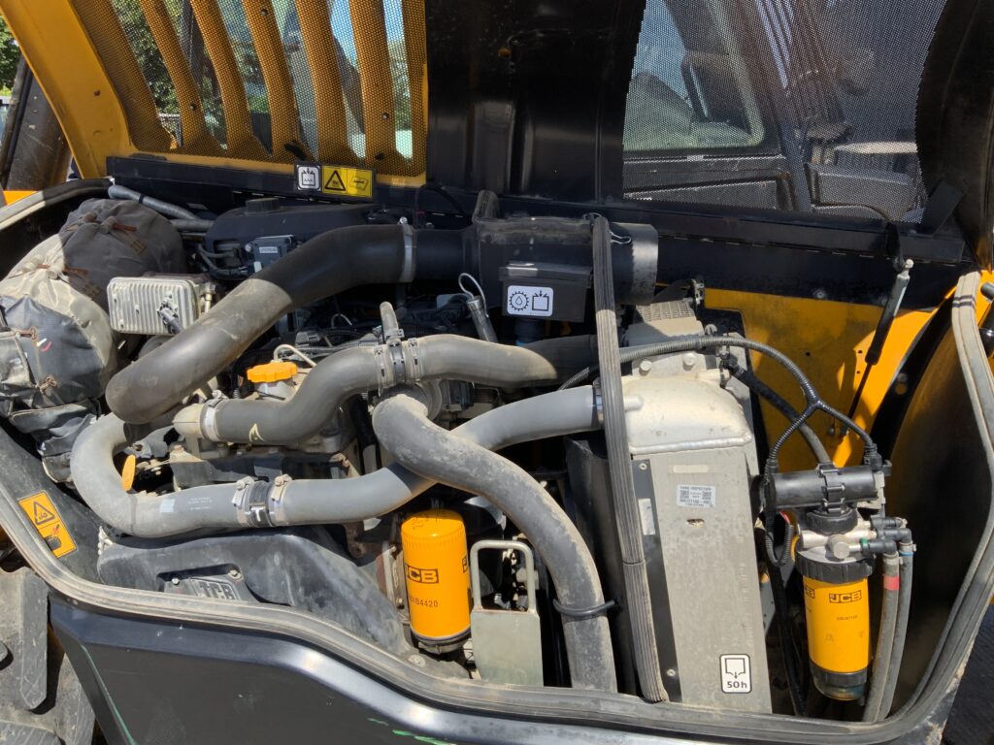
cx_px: 497
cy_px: 372
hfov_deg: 61.7
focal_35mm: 29
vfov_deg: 48.2
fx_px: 833
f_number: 1.8
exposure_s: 1/657
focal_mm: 3
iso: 16
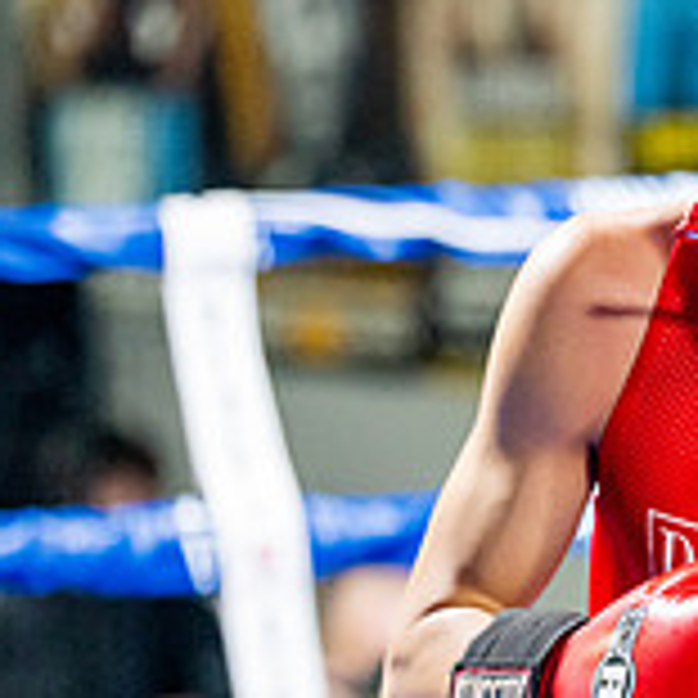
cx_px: 955
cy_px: 507
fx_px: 7255
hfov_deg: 5.5
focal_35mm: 318
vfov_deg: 5.5
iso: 4000
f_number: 2
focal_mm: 100
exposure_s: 1/800
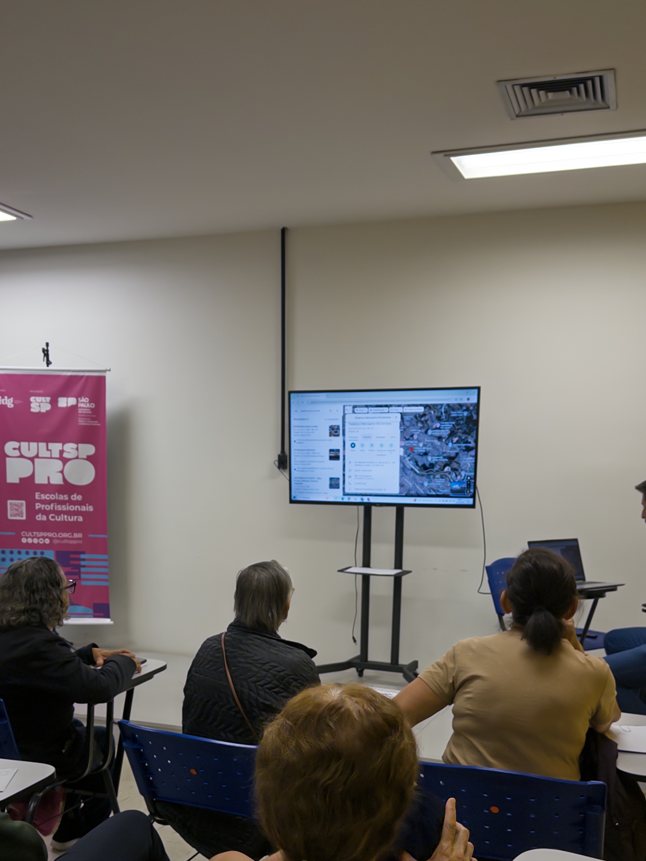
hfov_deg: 37.7
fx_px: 946
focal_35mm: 38
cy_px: 620
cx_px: 297
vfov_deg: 47.6
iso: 50
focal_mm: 6.76
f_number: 1.78
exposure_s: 1/510
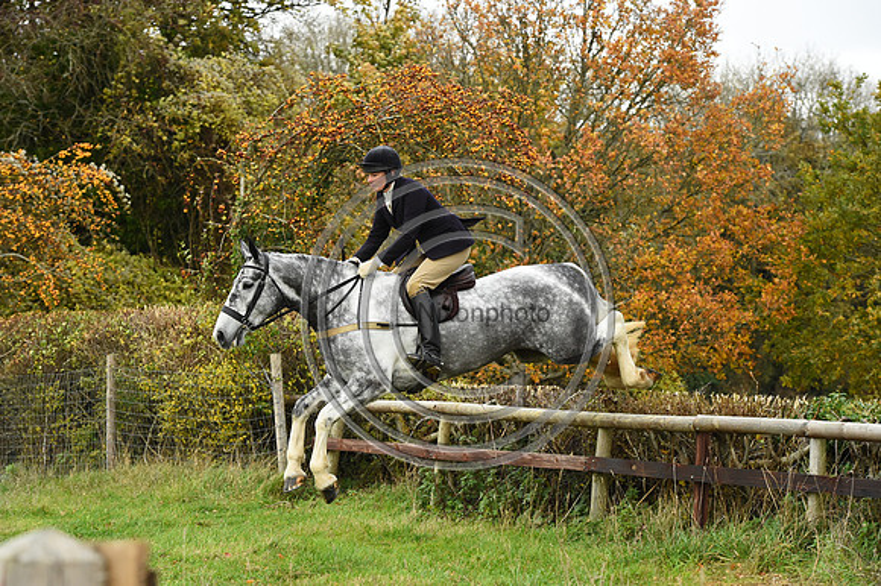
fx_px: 2568
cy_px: 293
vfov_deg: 13.0
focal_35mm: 105
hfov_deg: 19.5
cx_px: 440
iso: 3200
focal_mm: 105
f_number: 5.6
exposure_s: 1/1250
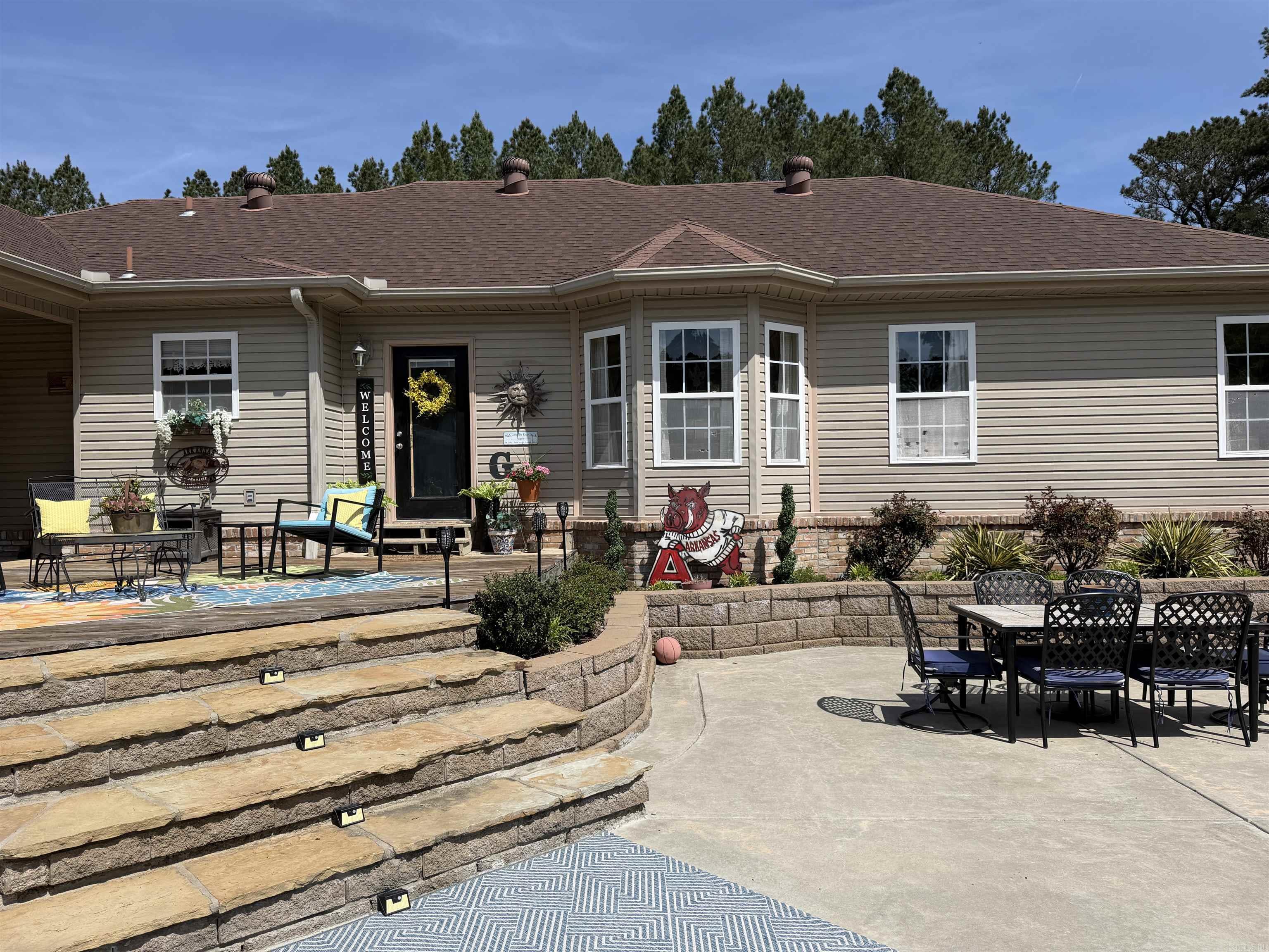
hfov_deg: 71.6
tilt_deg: +1.0
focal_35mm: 24
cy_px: 476
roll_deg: +0.8
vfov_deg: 56.8
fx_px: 880
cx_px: 634
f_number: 1.78
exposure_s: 1/7353
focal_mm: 6.76
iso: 80
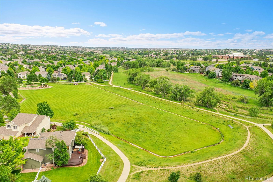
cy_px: 91
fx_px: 212
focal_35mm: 28
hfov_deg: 65.5
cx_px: 136
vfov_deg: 46.4
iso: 100
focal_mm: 10.26
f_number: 5
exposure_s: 1/200
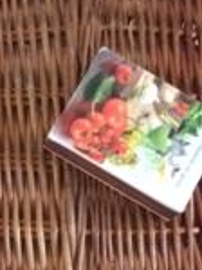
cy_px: 247
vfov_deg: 15.7
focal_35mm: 124
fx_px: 968
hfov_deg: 11.6
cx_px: -72
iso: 500
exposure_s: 1/17
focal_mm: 4.15
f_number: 2.2
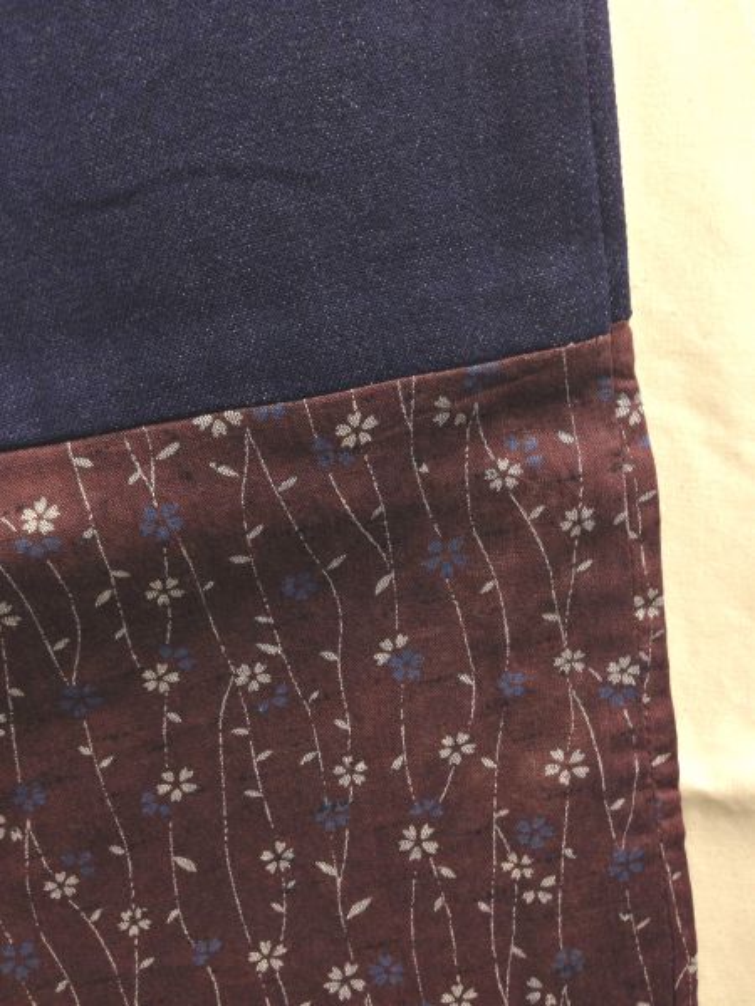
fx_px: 960
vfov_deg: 55.4
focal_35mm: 33
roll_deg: -1.5
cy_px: 503
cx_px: 378
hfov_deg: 42.9
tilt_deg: -8.3
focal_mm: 4.12
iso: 100
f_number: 2.4
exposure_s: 1/20
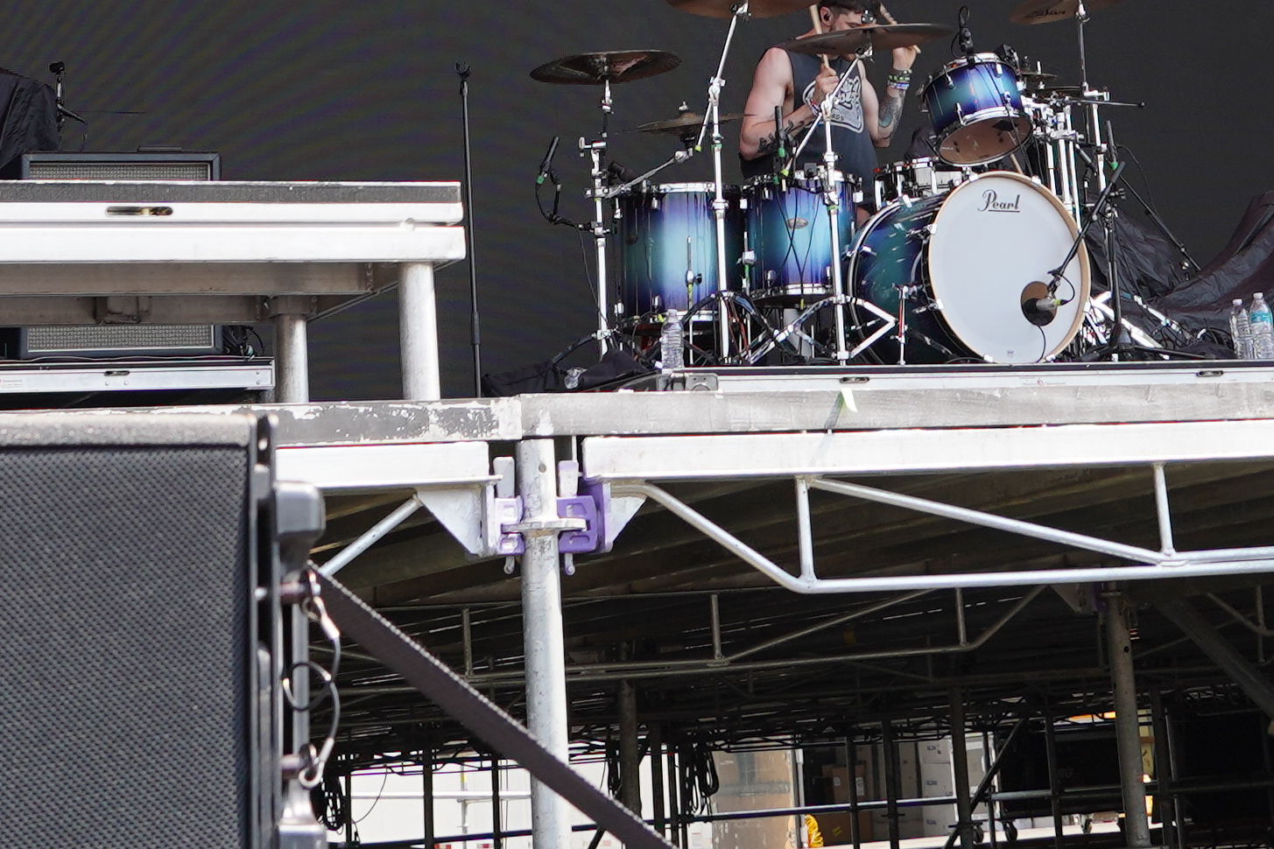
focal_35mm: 99
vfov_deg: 12.5
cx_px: 792
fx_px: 3503
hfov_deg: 20.6
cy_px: -742
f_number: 7.1
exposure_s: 1/100
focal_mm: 24
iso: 100
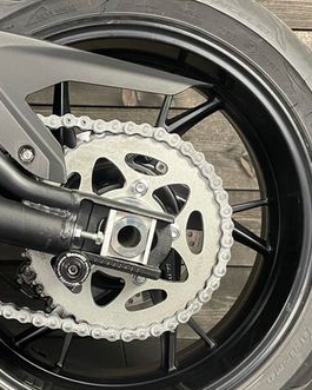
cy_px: 226
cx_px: 99
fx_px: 565
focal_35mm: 49
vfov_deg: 37.9
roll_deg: -1.0
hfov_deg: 30.6
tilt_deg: -4.0
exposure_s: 1/33
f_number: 1.6
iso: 400
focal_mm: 4.2
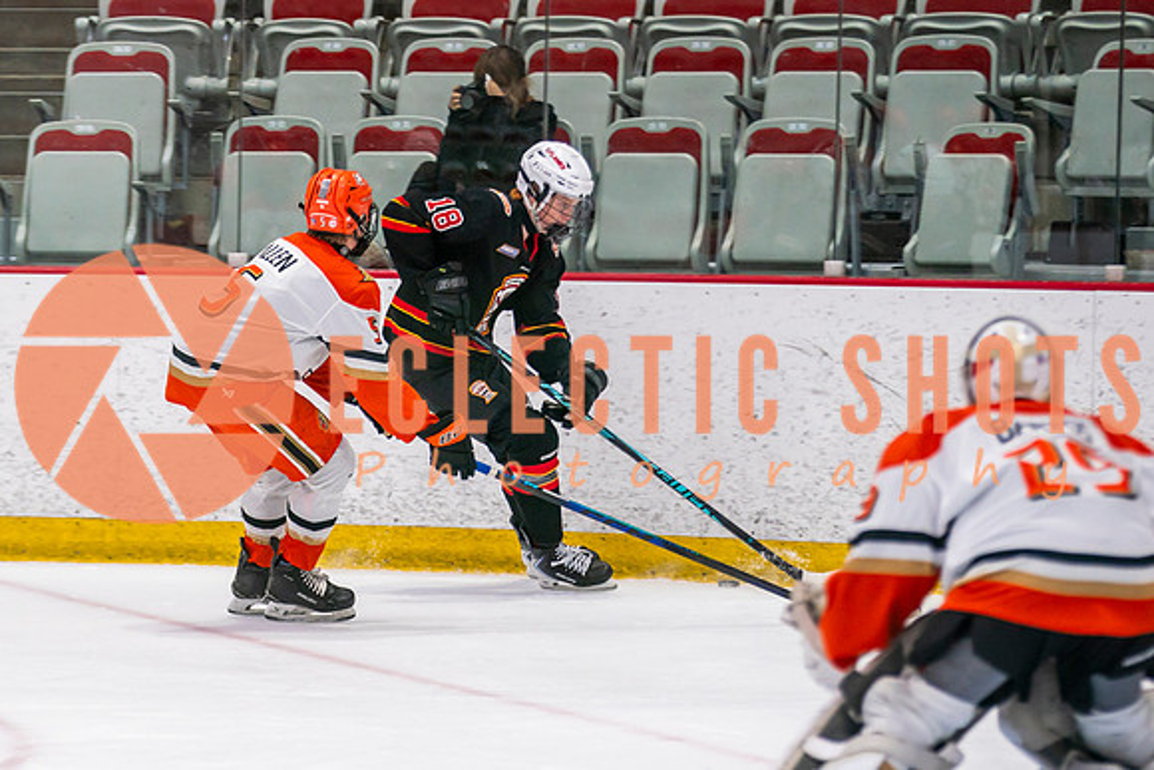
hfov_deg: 8.3
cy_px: 510
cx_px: 365
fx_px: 7925
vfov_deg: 5.6
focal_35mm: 247
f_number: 2.8
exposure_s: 1/640
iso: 800
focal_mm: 145
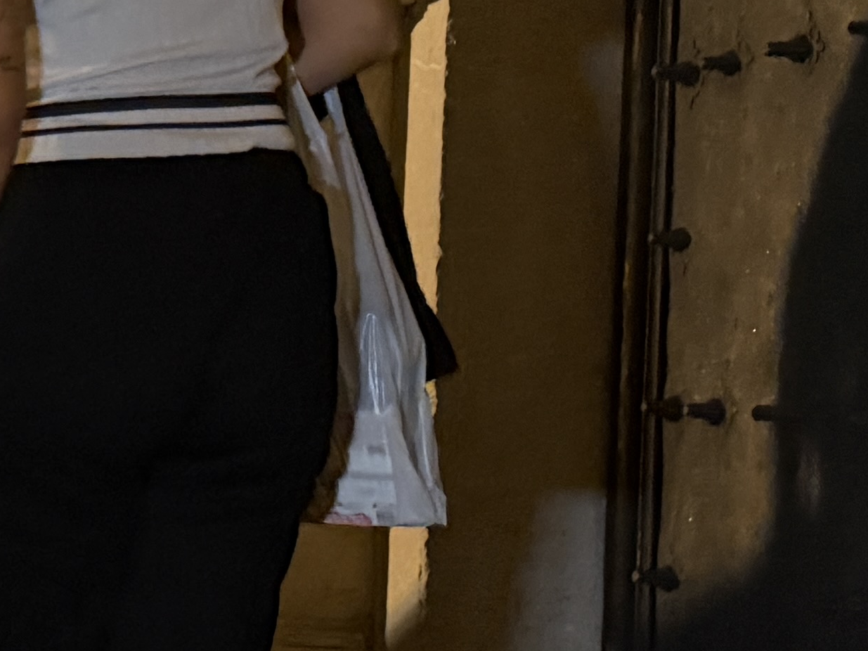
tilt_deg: +0.6
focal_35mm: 111
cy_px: 331
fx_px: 2783
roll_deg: -2.7
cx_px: -1103
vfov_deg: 13.3
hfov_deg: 13.7
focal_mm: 6.76
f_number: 1.78
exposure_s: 1/33
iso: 800
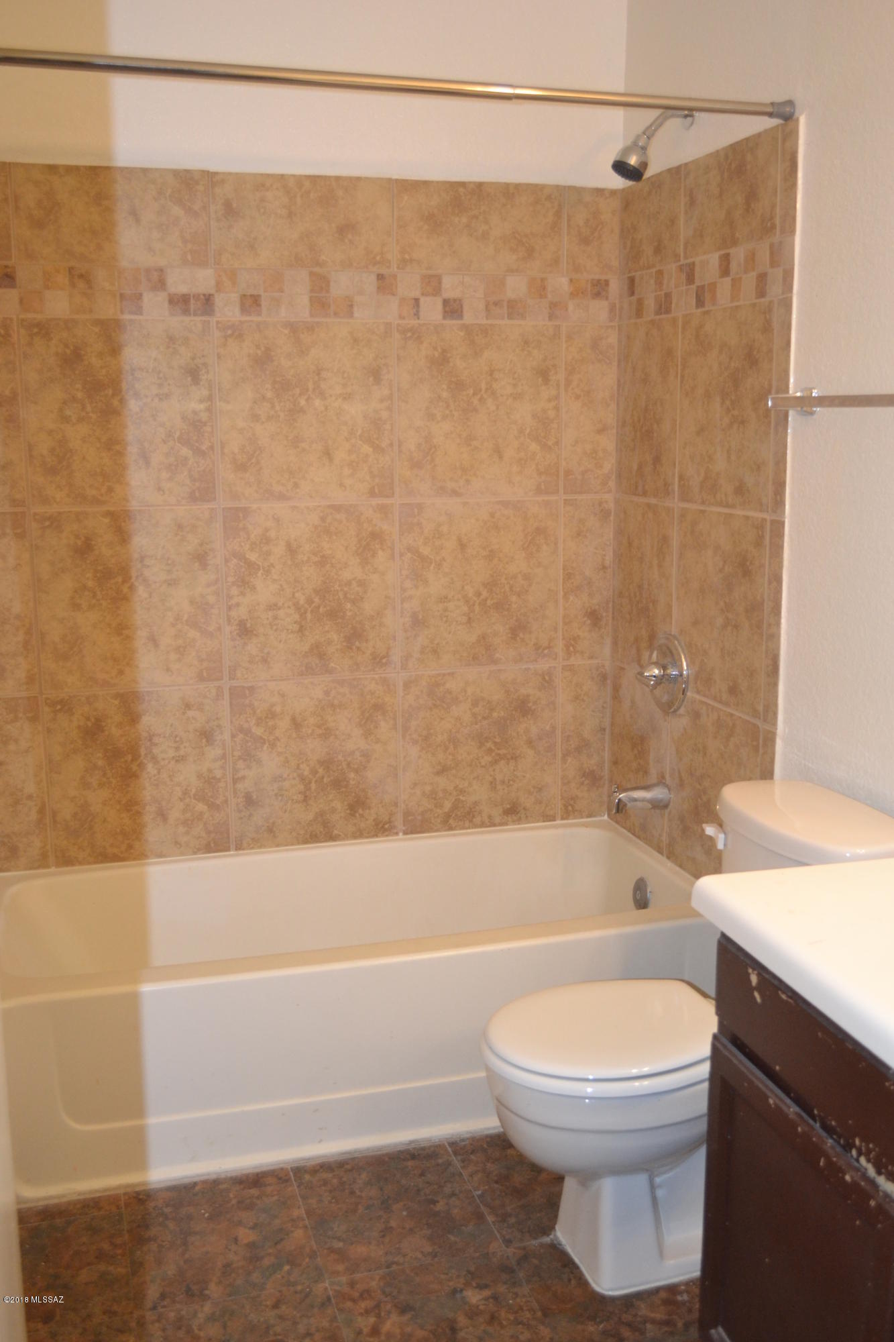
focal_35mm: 36
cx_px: 447
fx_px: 1341
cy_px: 671
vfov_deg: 53.1
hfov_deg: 36.9
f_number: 4
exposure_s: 1/60
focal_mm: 24
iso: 1250
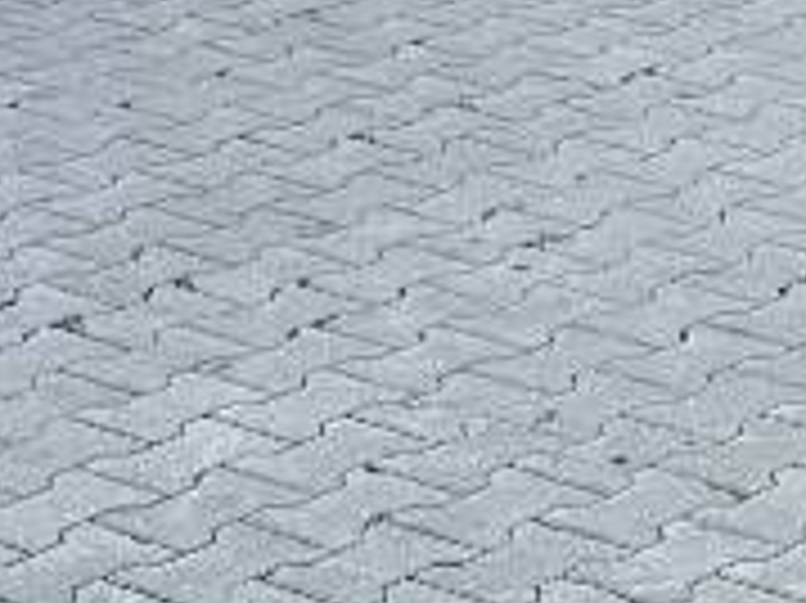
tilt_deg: -30.3
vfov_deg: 9.5
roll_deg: +1.5
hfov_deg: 12.6
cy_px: 1080
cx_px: 1211
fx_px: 3467
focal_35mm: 149
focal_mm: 5.7
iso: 50
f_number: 1.5
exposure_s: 1/769
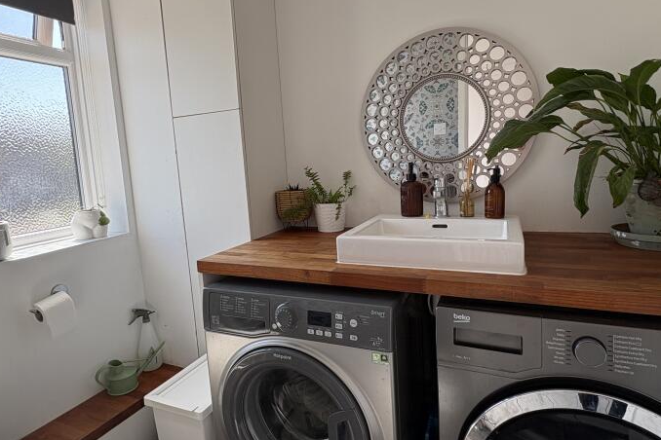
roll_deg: +3.5
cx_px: 314
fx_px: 404
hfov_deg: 78.5
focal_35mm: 22
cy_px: 208
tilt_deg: -5.2
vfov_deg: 57.2
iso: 40
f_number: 2.2
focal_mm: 2.22
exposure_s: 1/162
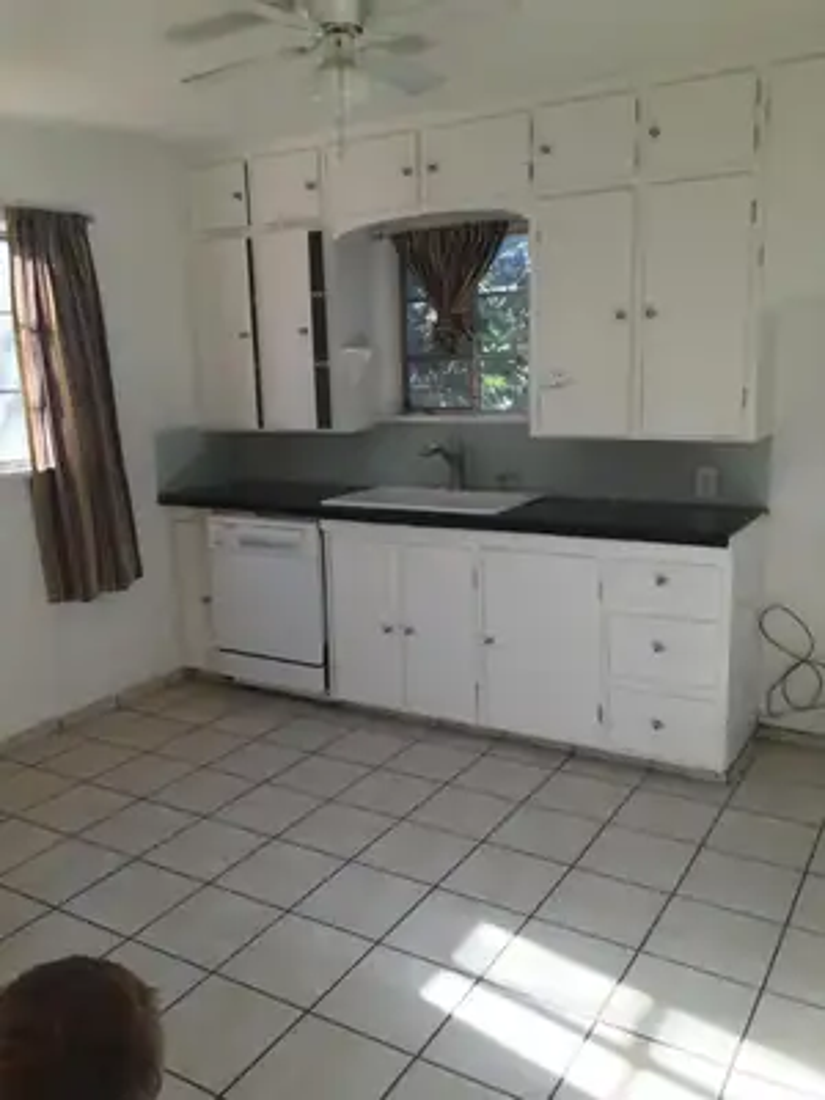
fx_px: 922
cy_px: 550
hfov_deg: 48.2
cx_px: 412
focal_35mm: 29
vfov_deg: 61.7
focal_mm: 4.15
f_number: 2.2
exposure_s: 1/40
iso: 25
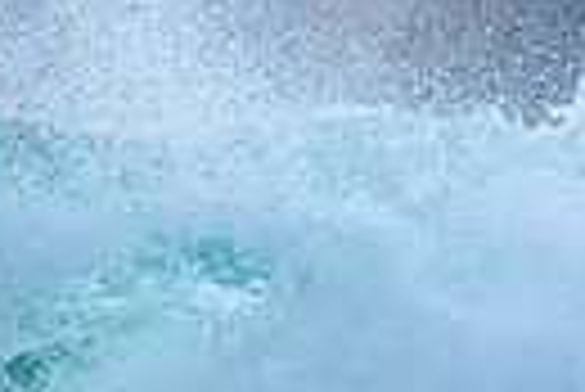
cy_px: 532
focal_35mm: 4890
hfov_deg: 0.4
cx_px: -526
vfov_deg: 0.3
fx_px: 79550
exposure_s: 1/2000
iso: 900
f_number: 6.3
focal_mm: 800
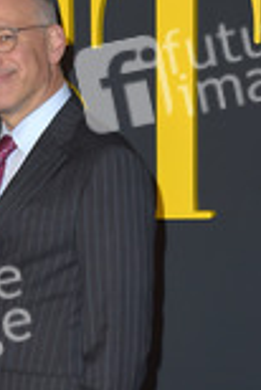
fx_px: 1410
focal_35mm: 130
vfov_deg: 15.3
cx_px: -24
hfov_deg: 10.4
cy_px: 453
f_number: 6.3
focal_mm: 50
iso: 320
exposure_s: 1/250
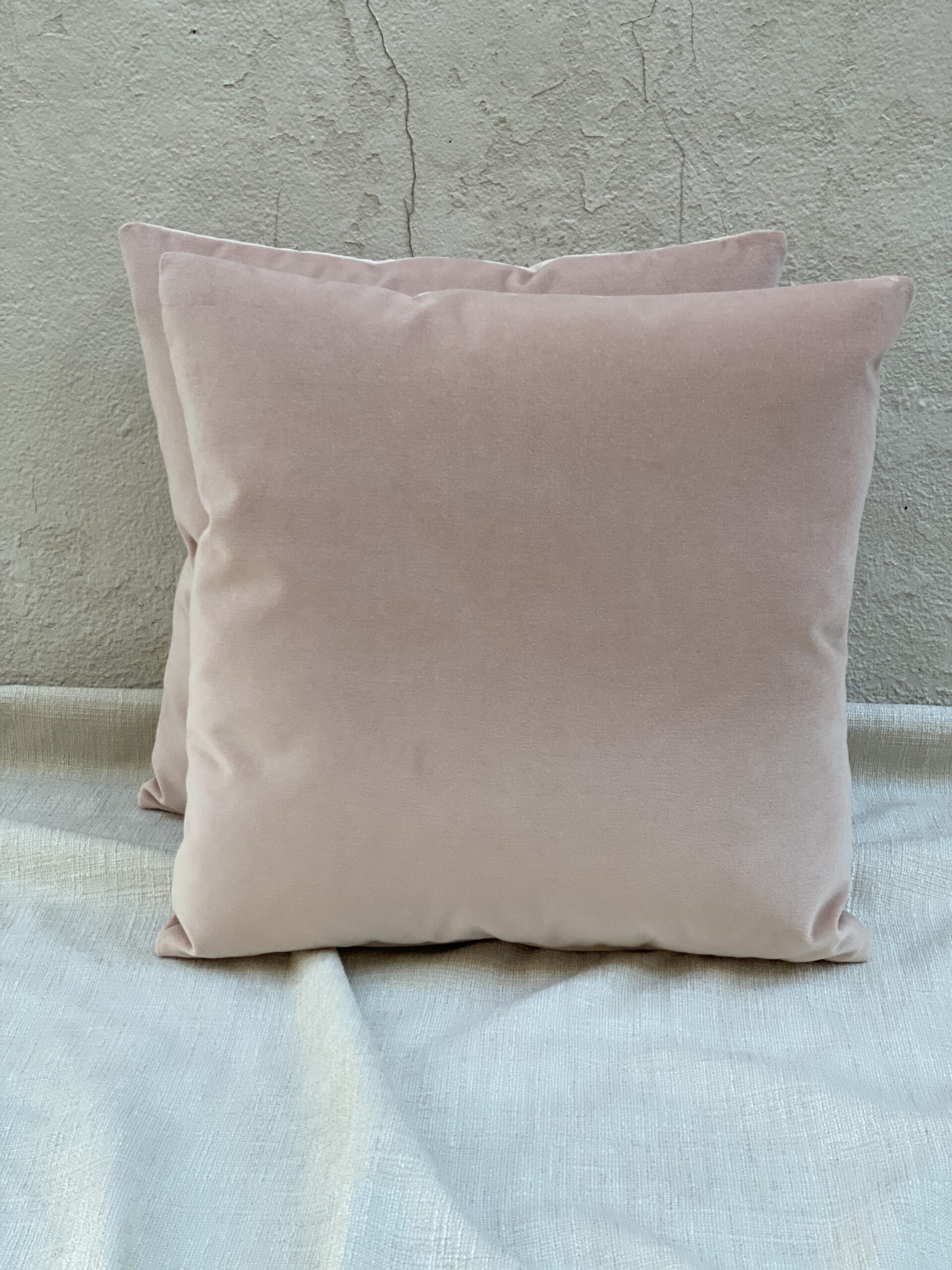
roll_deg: -0.2
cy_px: 635
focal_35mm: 52
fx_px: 1907
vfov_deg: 36.8
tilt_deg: -17.4
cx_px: 476
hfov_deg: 28.0
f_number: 2
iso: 125
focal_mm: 6
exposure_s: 1/122
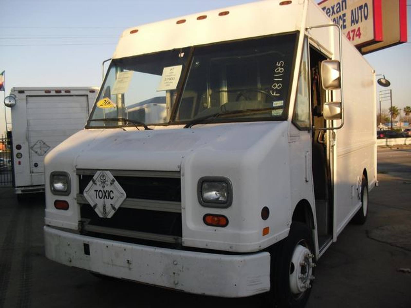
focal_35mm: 36
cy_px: 154
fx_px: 427
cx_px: 206
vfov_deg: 39.7
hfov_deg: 51.4
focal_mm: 6.3
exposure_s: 1/100
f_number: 7.8
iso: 100
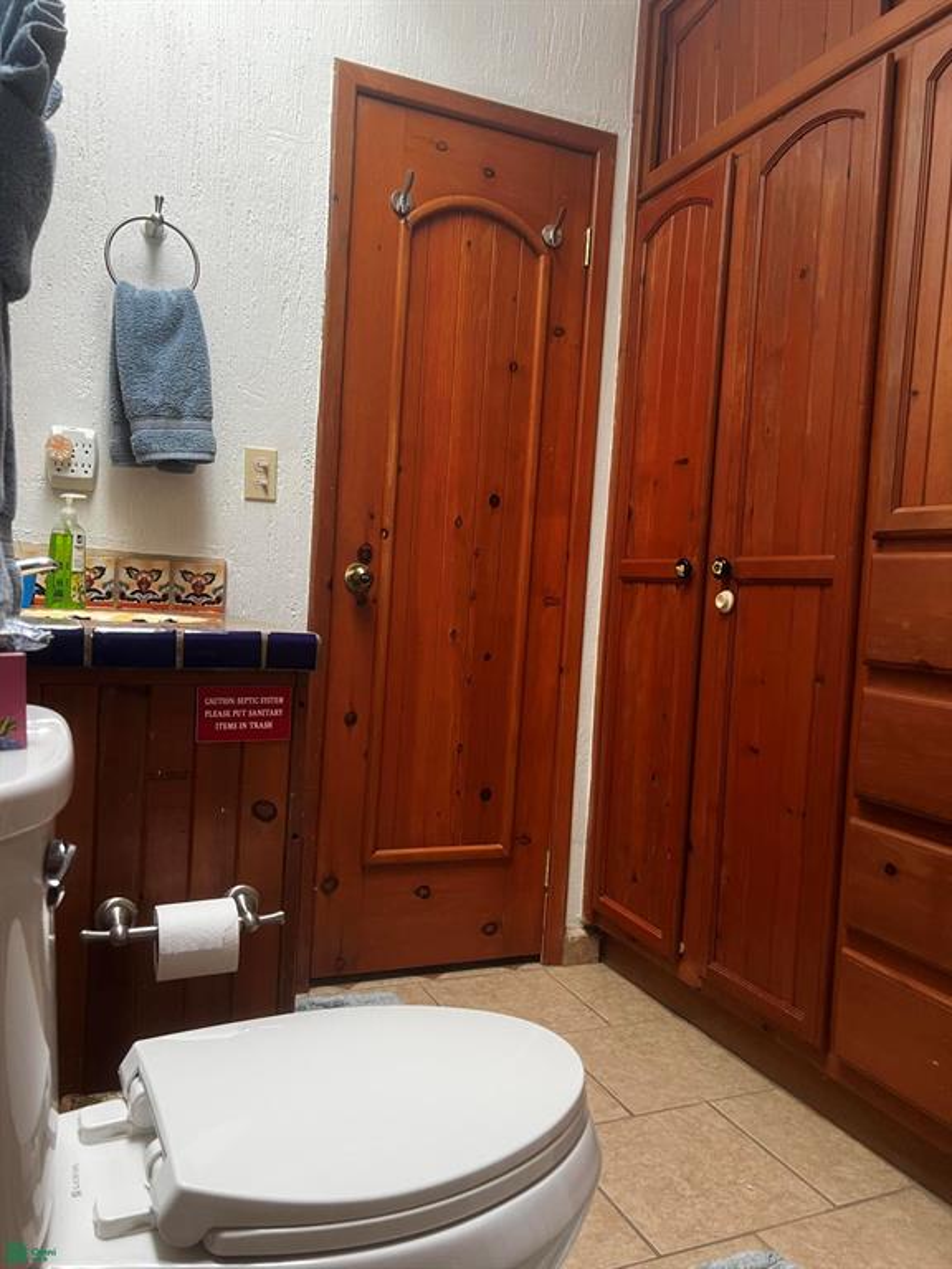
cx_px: 476
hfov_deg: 53.1
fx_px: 953
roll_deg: -4.1
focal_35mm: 26
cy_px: 634
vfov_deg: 67.3
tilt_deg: -3.9
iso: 125
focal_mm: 5.7
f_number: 1.5
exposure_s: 1/64
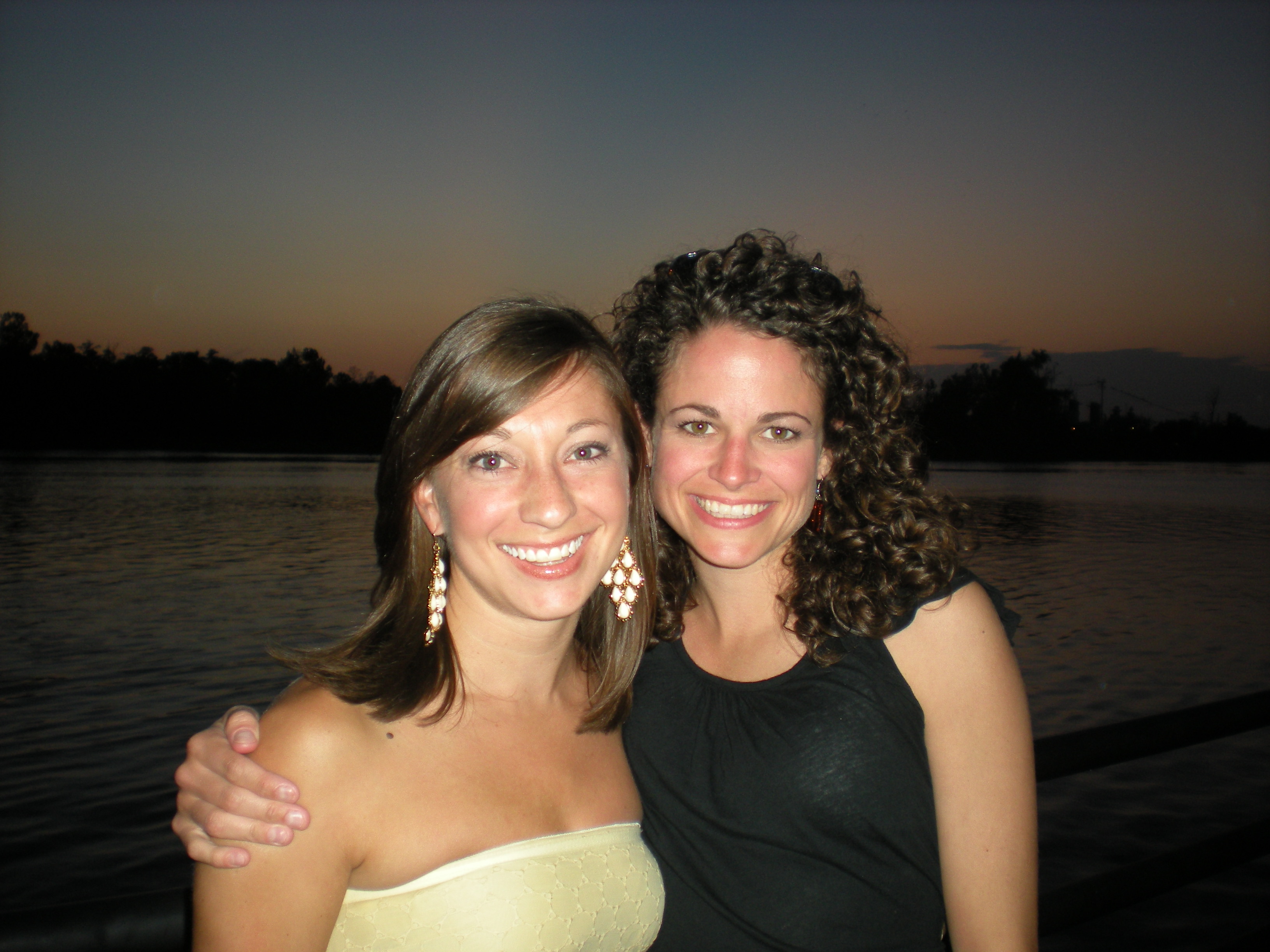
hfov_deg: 49.0
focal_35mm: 38
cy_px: 476
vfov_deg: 37.7
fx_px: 1394
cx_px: 635
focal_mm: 6.3
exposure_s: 1/60
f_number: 3.1
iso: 105
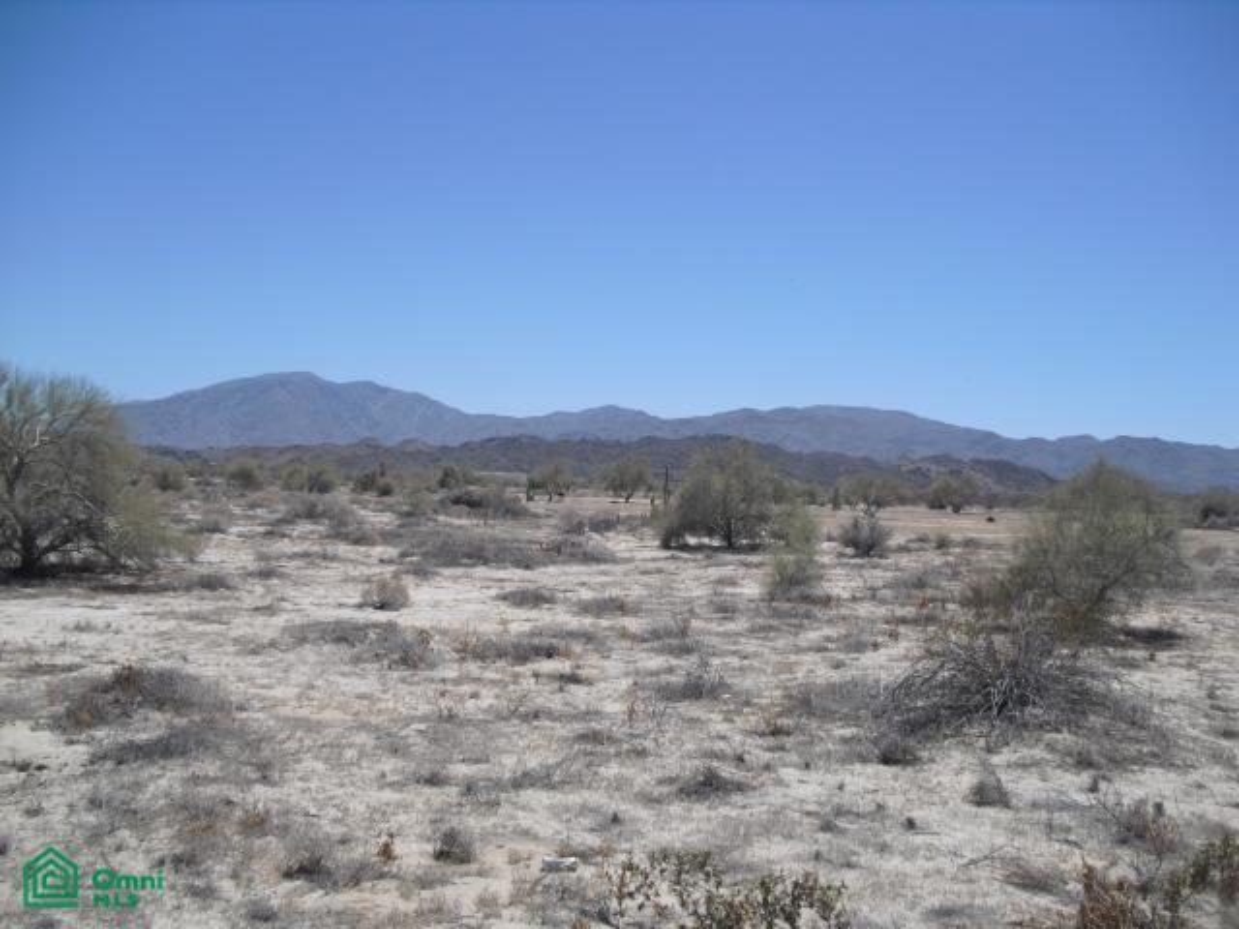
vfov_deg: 39.7
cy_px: 464
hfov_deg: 51.4
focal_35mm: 36
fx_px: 1289
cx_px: 620
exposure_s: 1/200
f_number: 7.8
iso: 64
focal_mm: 6.3
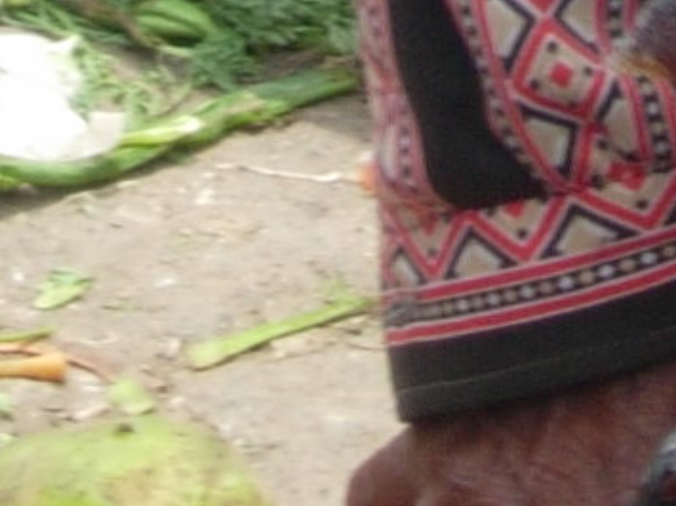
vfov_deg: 2.2
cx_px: 609
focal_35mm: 672
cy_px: -1204
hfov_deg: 3.0
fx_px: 13119
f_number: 4.3
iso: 64
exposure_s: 1/152
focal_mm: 19.1
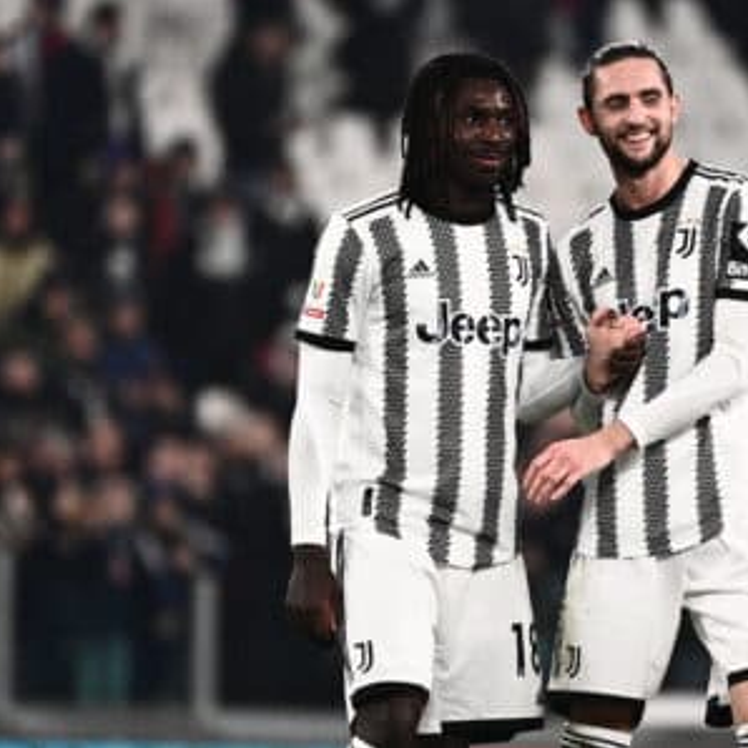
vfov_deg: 3.4
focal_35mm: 514
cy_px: 374
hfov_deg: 3.4
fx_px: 12566
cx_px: 552
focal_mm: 400
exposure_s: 1/1600
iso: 2000
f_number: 4
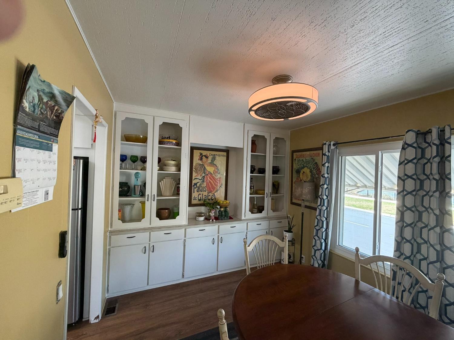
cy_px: 170
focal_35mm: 14
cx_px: 227
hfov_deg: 102.1
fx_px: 184
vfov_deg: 85.7
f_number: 2.2
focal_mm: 2.22
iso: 250
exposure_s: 1/60
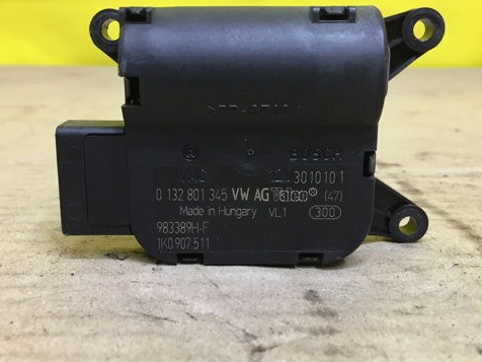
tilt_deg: -15.0
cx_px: 224
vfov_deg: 36.8
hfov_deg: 47.8
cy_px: 174
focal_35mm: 39
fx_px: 543
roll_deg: -0.9
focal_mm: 4.15
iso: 80
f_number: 2.2
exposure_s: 1/33
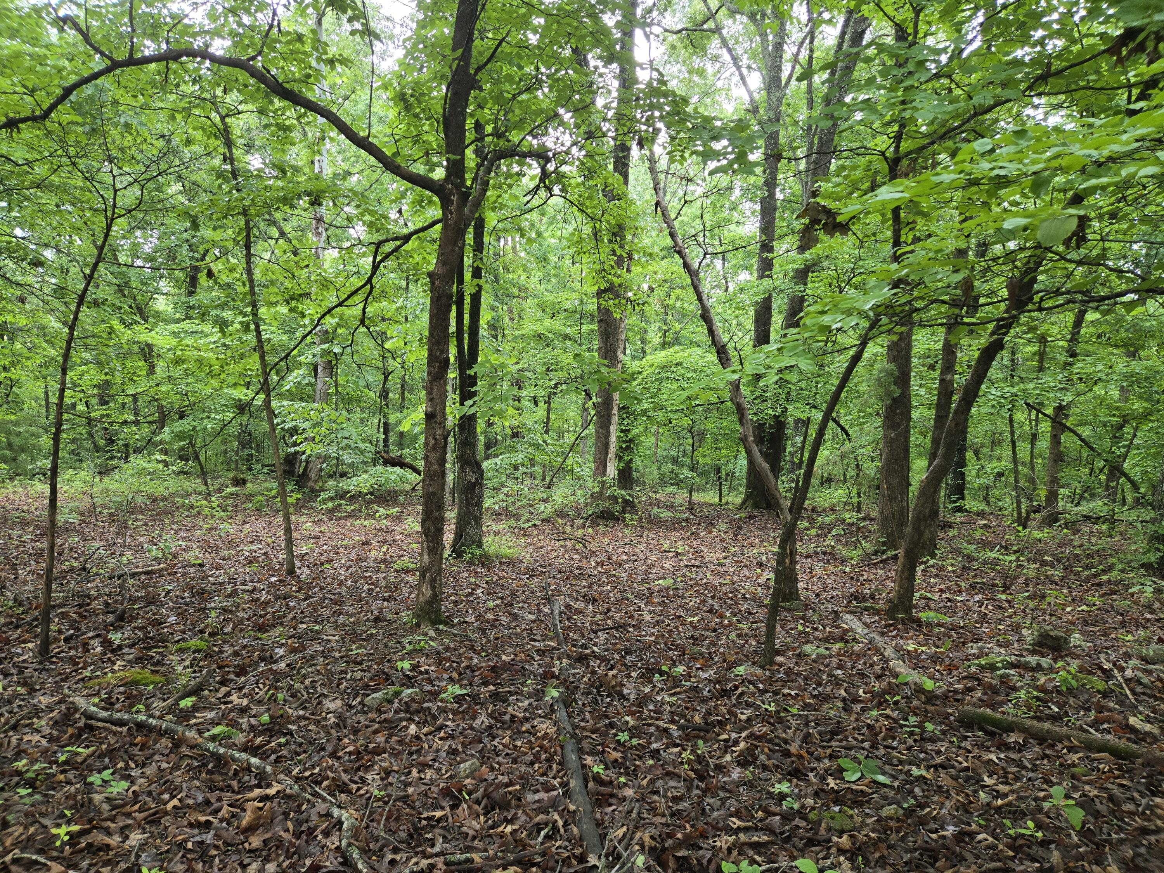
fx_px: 773
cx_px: 582
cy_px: 436
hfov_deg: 73.9
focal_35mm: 23
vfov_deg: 58.9
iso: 100
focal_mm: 5.4
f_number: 1.8
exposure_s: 1/180
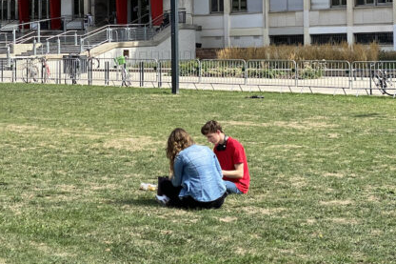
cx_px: 82
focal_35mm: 104
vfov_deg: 13.1
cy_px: 38
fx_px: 1143
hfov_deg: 19.5
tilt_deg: +1.8
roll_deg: +0.2
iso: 20
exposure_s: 1/1370
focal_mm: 6
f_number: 2
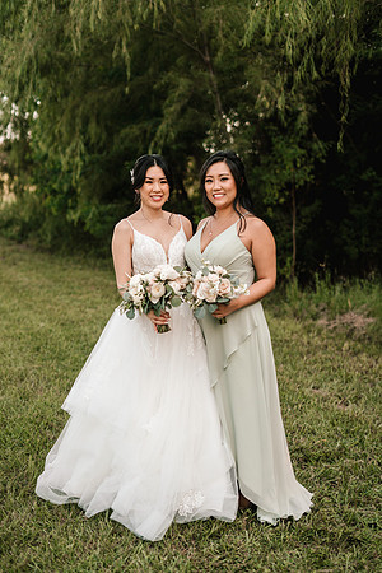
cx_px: 191
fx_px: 796
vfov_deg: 39.6
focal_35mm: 50
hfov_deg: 27.0
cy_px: 286
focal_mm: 50
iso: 250
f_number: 2.2
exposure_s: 1/2000
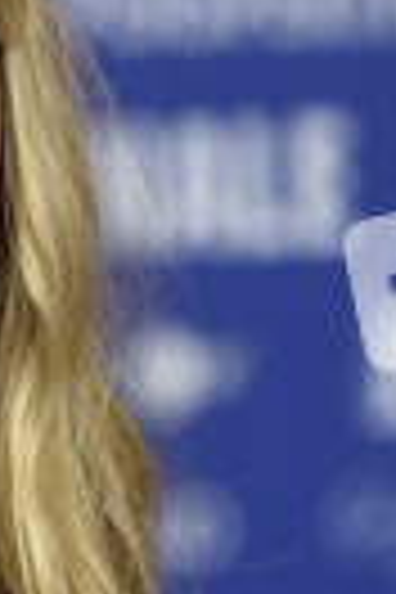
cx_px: -194
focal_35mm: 527
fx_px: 8695
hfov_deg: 2.6
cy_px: 490
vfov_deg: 3.9
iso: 640
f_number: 3.2
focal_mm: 116
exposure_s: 1/250
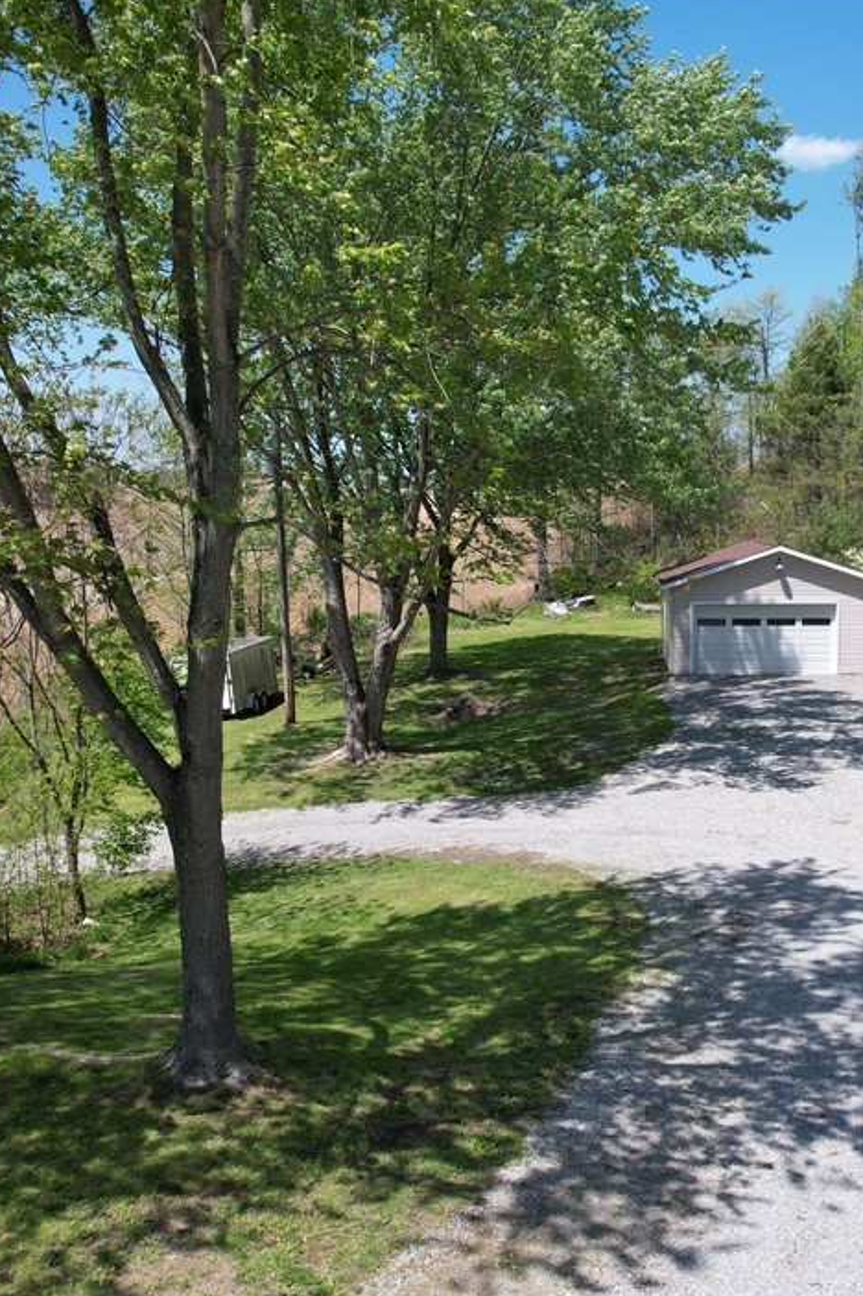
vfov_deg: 55.8
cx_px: 570
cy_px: 653
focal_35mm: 34
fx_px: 1224
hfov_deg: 38.4
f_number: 2.8
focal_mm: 8.38
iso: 100
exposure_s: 1/1250
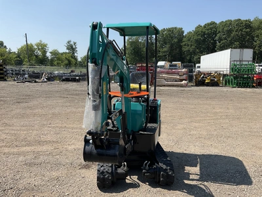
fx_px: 219
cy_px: 98
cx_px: 131
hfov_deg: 61.7
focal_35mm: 29
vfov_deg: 48.2
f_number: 1.8
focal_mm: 3
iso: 25
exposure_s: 1/1490
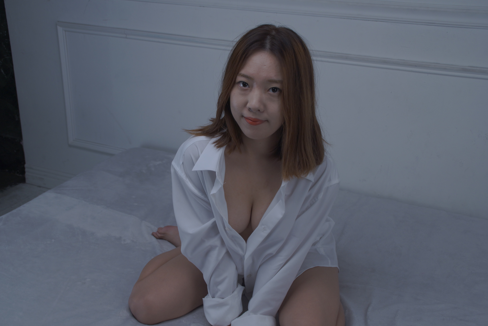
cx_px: 239
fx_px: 623
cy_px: 166
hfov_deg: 42.7
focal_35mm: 46
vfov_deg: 29.2
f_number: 5.6
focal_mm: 30
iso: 200
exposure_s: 1/125
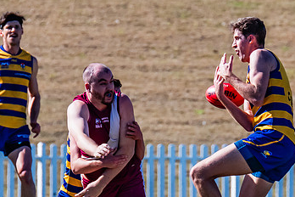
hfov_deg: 1.4
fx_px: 12012
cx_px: 162
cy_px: 101
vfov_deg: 0.9
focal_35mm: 1466
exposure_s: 1/1600
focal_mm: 420
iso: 800
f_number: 8
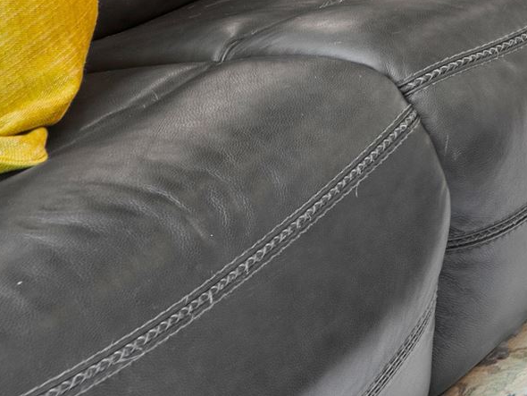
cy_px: -427
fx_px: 1142
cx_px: 1280
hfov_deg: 14.9
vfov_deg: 15.3
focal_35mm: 75
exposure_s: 5
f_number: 7.1
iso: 250
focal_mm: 15
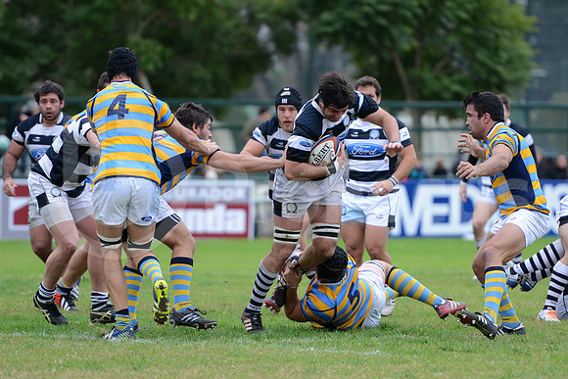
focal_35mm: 270
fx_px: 4261
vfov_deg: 5.1
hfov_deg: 7.6
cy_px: 190
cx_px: 284
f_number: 4
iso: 1600
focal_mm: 270
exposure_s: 1/500
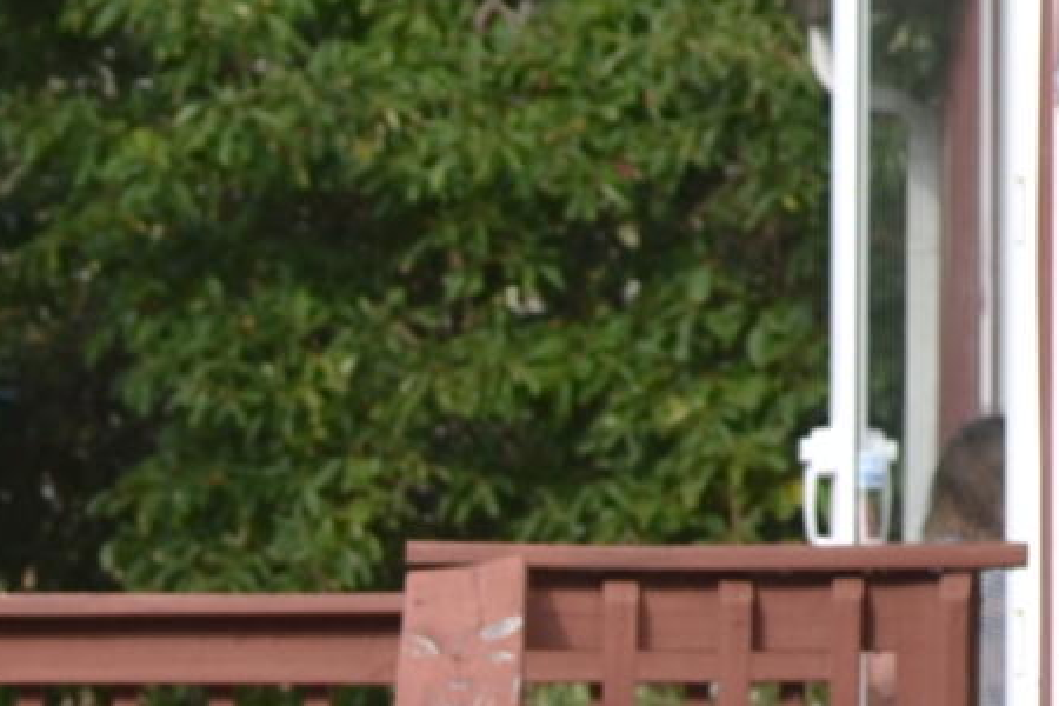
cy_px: 1012
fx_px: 11766
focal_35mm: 400
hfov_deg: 5.1
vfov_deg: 3.4
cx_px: -365
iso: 100
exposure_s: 1/200
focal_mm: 40
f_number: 5.6
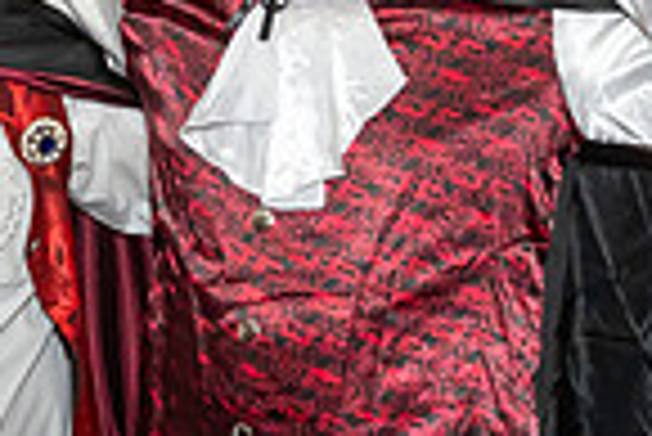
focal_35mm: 108
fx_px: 1958
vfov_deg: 12.7
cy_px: 223
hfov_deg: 18.7
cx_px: 122
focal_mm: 17
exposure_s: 1/250
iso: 800
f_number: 8
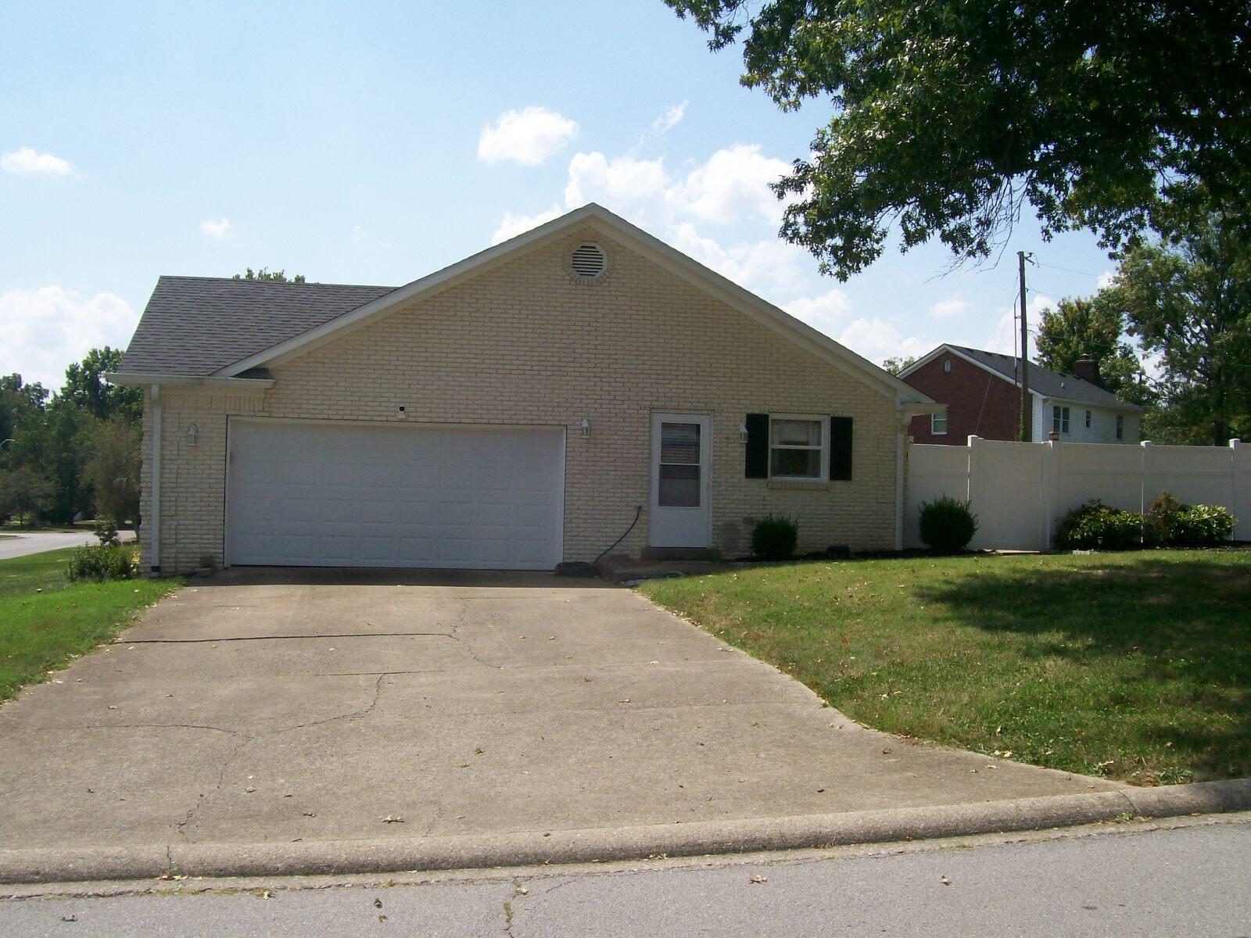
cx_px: 626
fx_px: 1301
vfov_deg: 39.7
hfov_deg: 51.4
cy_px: 469
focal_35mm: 36
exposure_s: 1/627
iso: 80
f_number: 4.8
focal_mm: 6
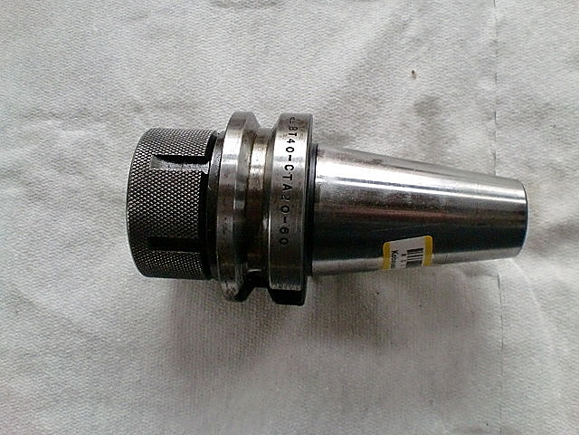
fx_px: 585
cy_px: 218
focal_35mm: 35
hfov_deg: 52.6
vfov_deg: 40.7
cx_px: 290
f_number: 3.1
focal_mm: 6.3
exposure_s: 1/60
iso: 500
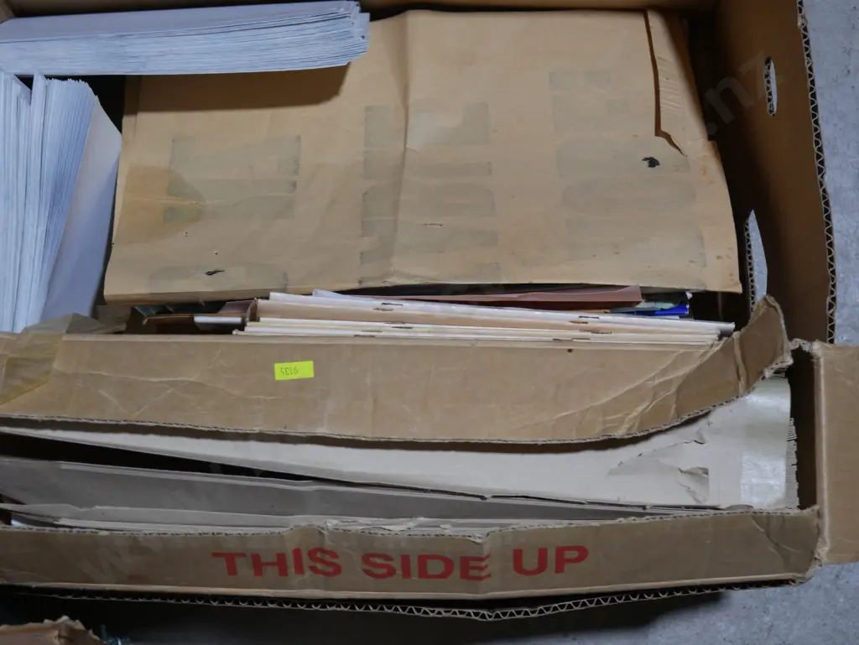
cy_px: 322
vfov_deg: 22.9
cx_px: 430
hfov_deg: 30.3
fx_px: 1589
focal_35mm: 64
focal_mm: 32
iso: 320
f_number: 5.4
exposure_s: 1/80
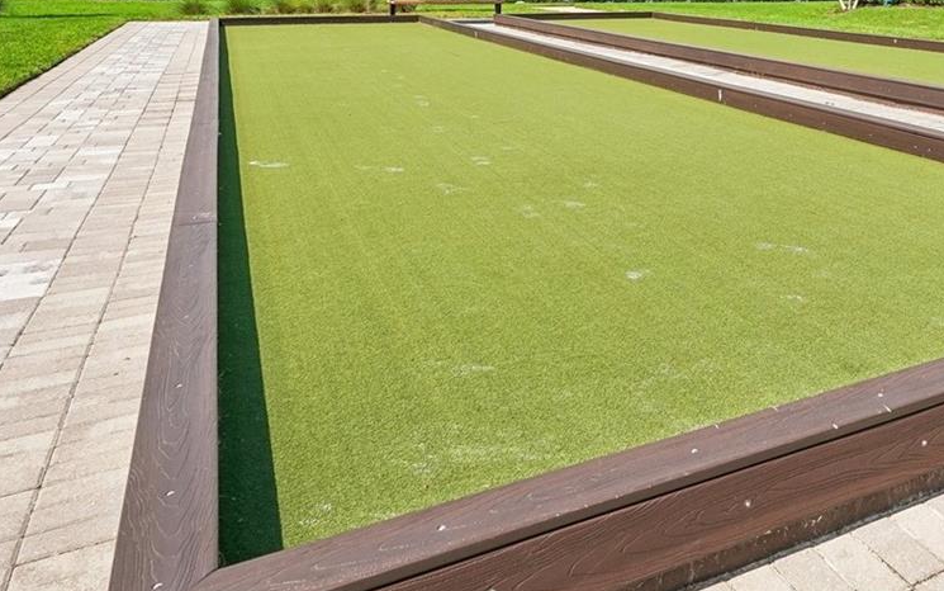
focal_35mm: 35
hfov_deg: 51.5
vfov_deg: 32.8
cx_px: 767
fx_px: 901
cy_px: -22
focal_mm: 16
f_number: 8
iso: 400
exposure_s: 1/1600
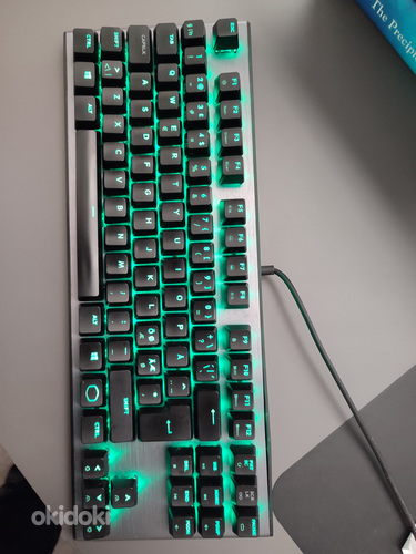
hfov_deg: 56.8
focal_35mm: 24
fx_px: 385
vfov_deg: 71.6
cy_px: 277
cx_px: 208
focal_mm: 5.89
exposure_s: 1/17
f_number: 1.89
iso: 1345
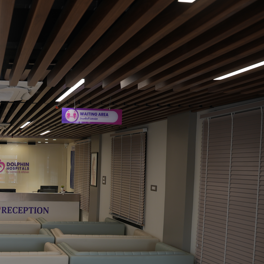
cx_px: -4
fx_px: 431
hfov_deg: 31.3
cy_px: 210
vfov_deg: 33.1
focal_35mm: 50
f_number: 3.5
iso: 100
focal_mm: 24
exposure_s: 1/100
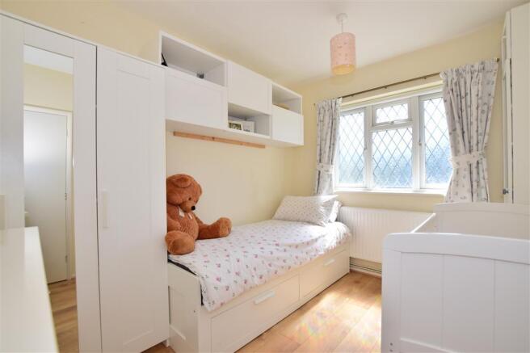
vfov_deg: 77.3
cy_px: 176
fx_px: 221
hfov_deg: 100.4
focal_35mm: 15
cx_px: 265
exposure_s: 1/200
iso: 400
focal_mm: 10
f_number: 7.1
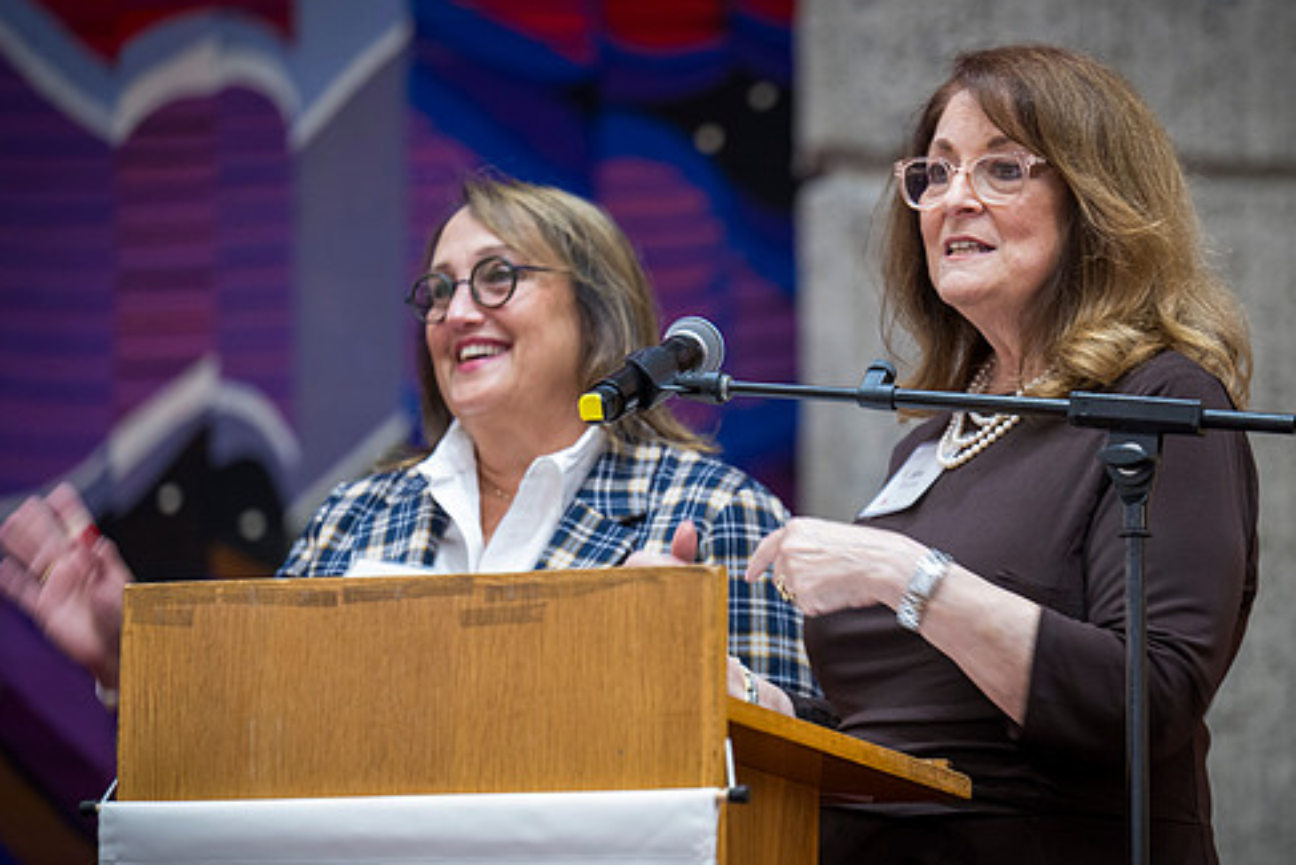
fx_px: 6121
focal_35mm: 170
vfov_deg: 8.1
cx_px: 802
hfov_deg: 12.1
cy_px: 456
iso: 800
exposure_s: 1/90
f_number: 2.8
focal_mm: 130
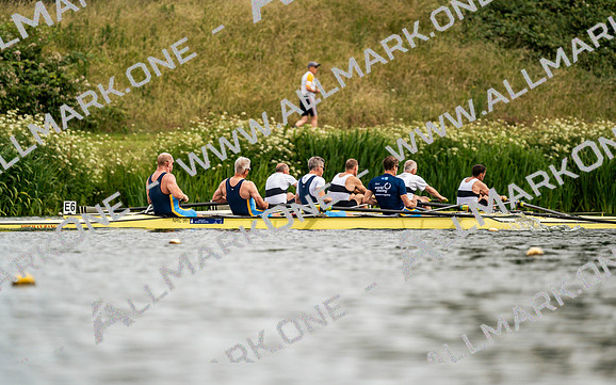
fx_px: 10306
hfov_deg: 3.4
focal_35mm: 614
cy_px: 180
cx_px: 308
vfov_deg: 2.1
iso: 400
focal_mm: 600
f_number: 6.3
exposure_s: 1/2000
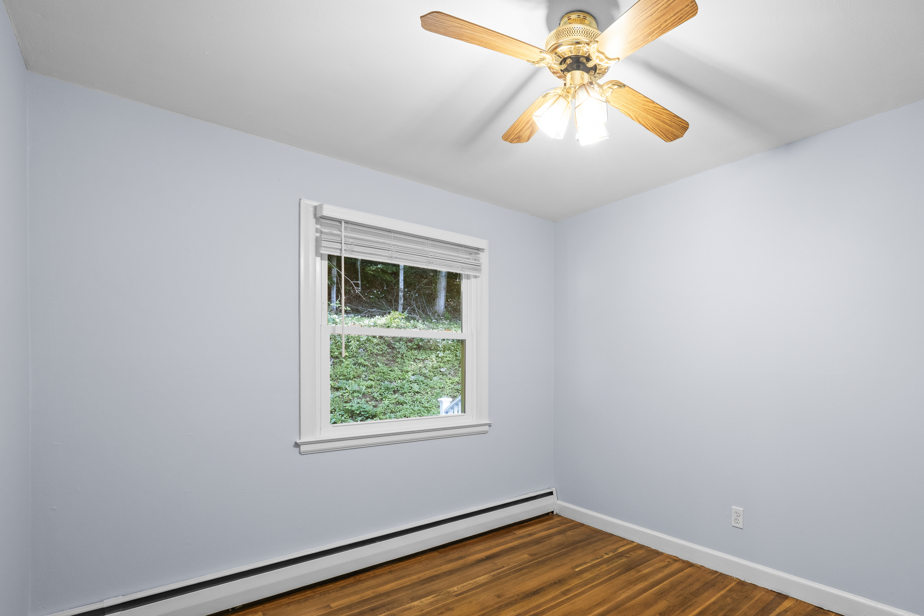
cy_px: 369
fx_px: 462
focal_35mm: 18
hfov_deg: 87.1
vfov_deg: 66.7
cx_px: 610
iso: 320
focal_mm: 13
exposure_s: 1/5
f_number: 8
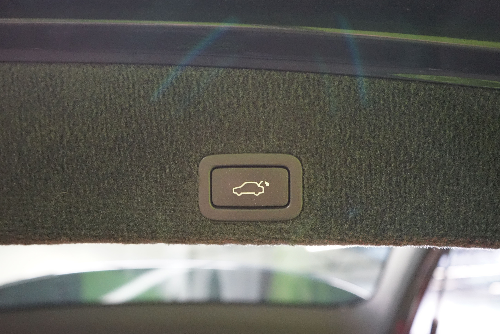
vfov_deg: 40.0
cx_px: 244
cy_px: 168
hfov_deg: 57.2
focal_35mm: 33
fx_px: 458
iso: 6400
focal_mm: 32
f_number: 5
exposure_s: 1/50
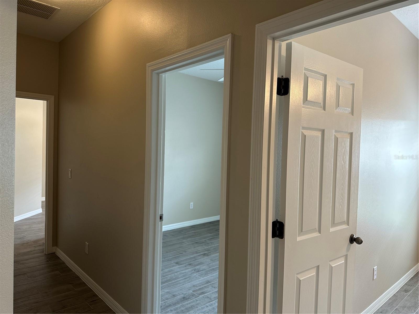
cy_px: 157
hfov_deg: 71.6
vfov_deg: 56.8
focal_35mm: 24
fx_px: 291
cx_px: 210
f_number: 1.78
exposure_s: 1/60
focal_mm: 6.86
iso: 160
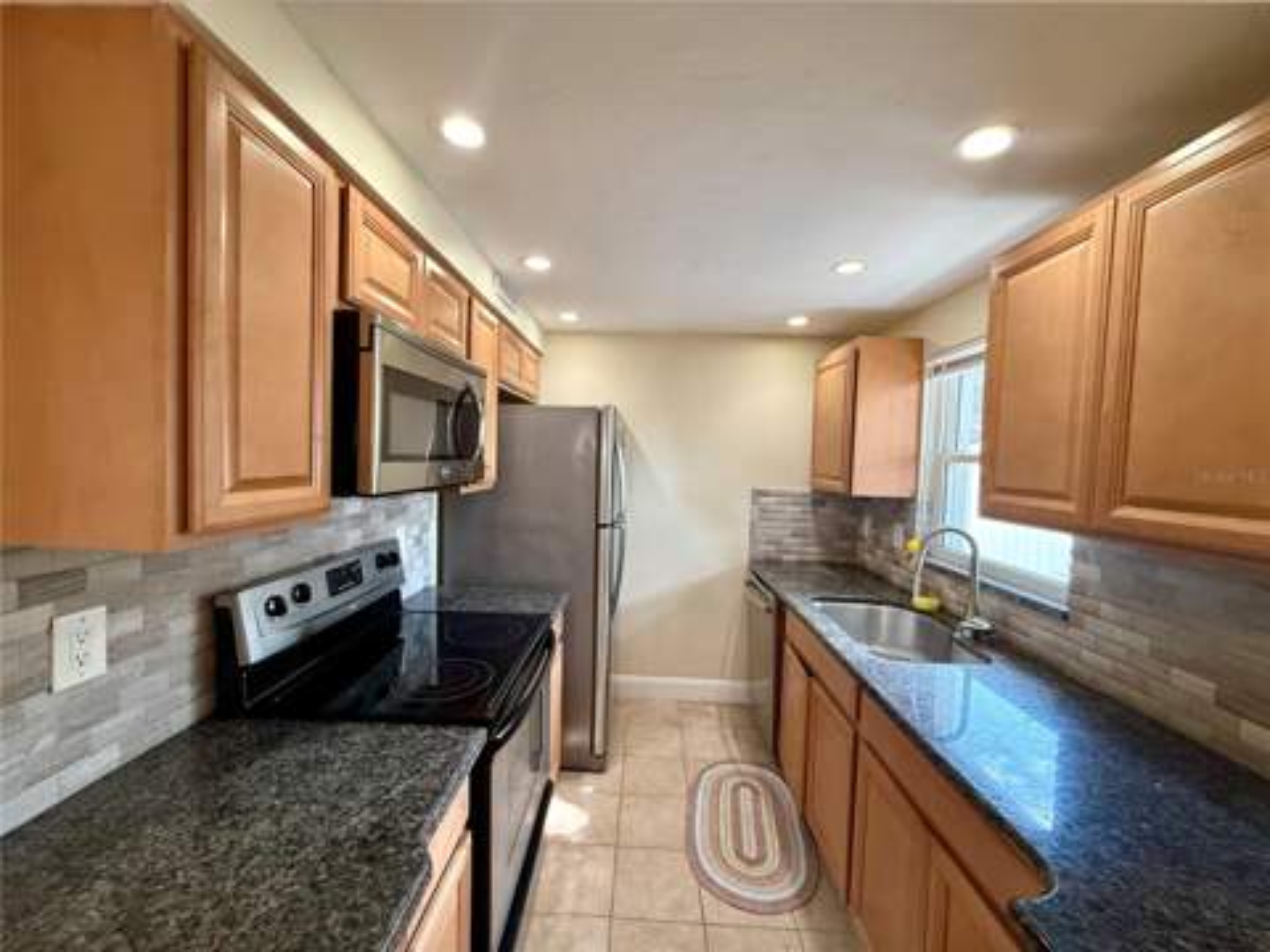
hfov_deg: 102.1
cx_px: 635
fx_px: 514
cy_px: 476
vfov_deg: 85.7
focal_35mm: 14
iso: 320
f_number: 2.2
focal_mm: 2.22
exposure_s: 1/120
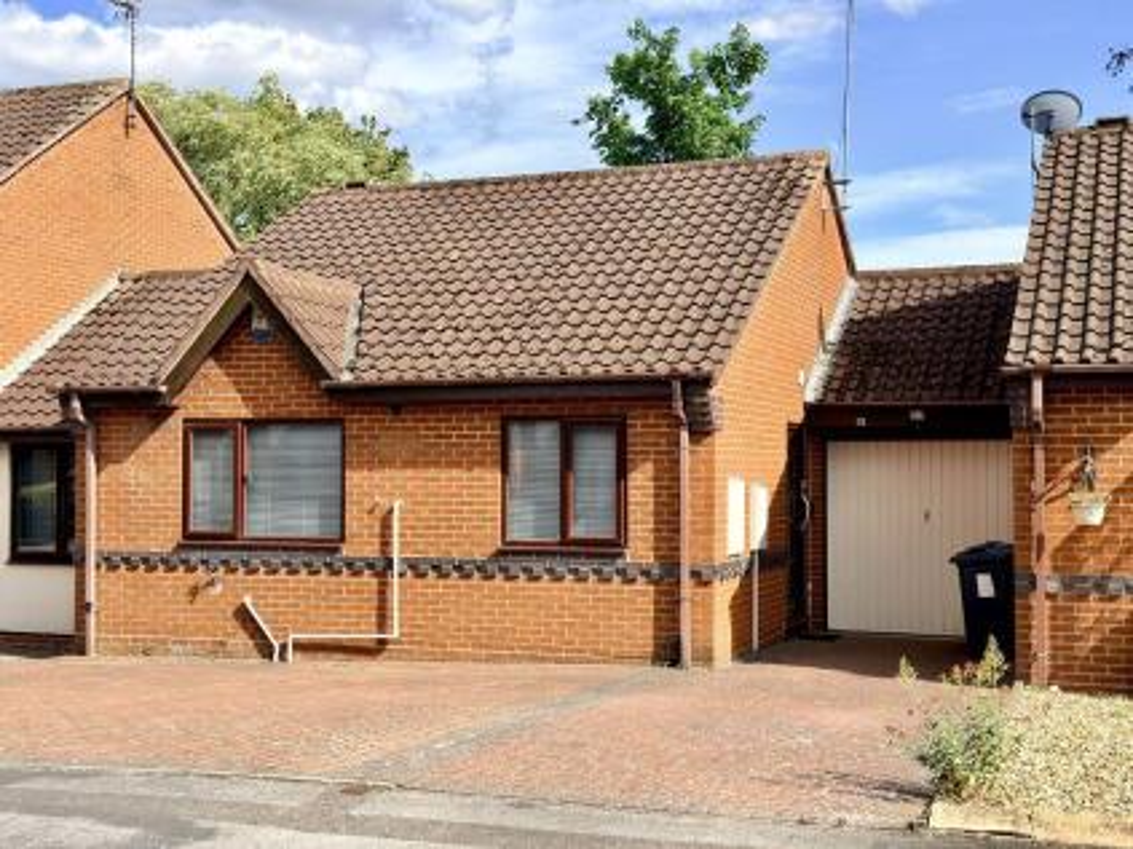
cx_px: 566
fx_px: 1505
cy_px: 424
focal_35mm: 46
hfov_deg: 41.2
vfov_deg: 31.5
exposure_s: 1/3546
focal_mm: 6.76
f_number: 1.78
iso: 64
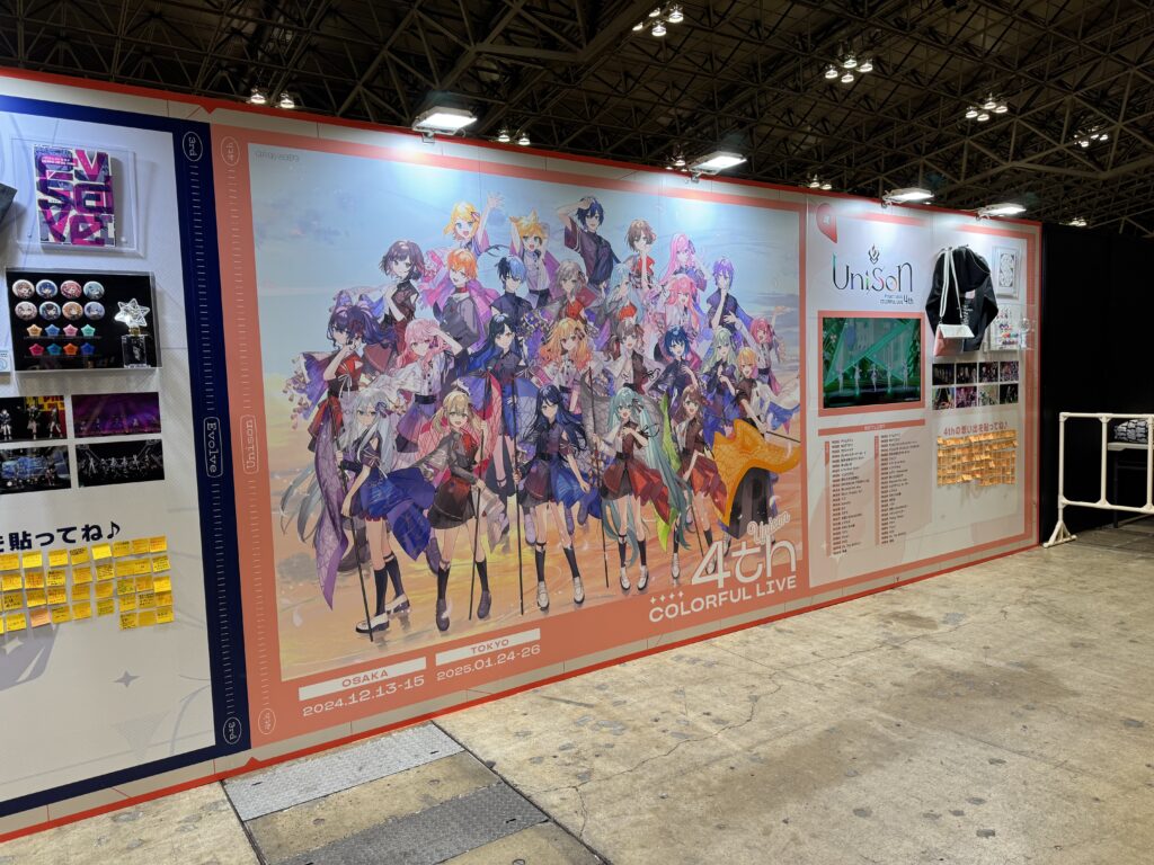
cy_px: 432
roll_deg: +2.1
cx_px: 577
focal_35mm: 24
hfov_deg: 71.6
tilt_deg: -7.0
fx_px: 800
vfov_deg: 56.8
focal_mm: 6.76
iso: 100
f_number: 1.78
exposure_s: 1/100
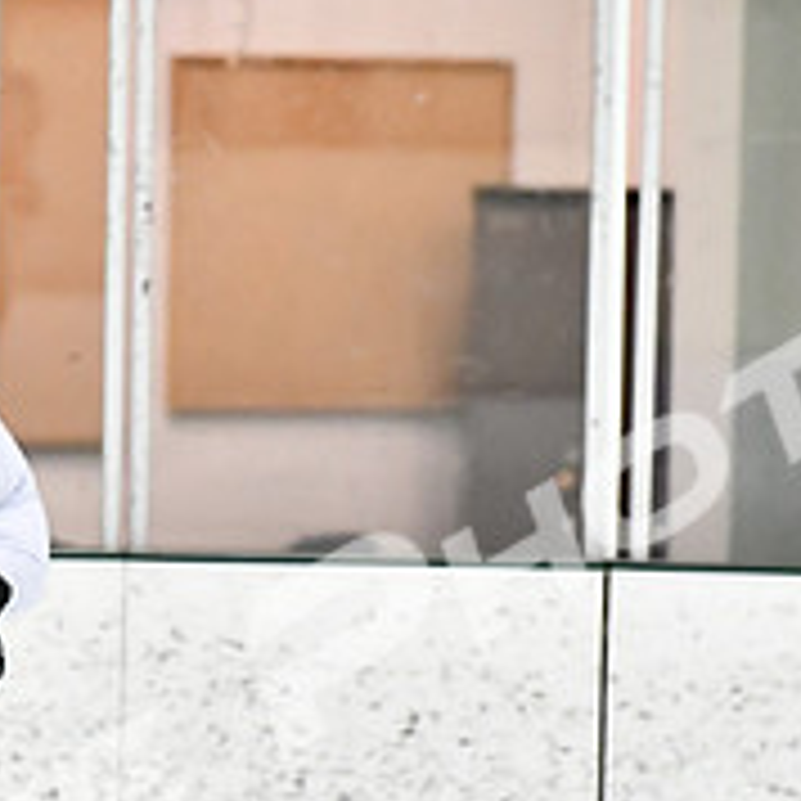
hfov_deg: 3.2
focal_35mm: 541
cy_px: 821
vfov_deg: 3.2
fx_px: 14163
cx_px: 0
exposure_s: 1/1600
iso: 6400
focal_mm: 130
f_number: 2.8
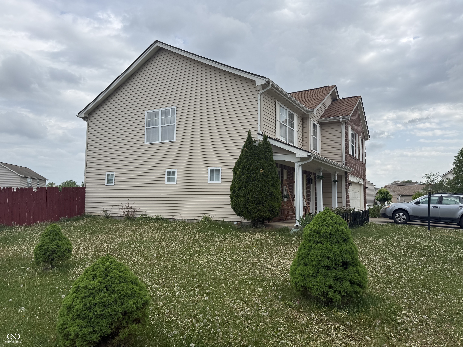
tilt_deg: +4.4
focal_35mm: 24
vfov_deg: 56.8
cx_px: 232
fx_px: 321
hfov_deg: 71.6
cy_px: 174
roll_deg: -1.1
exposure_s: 1/4405
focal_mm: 6.76
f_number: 1.78
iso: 80
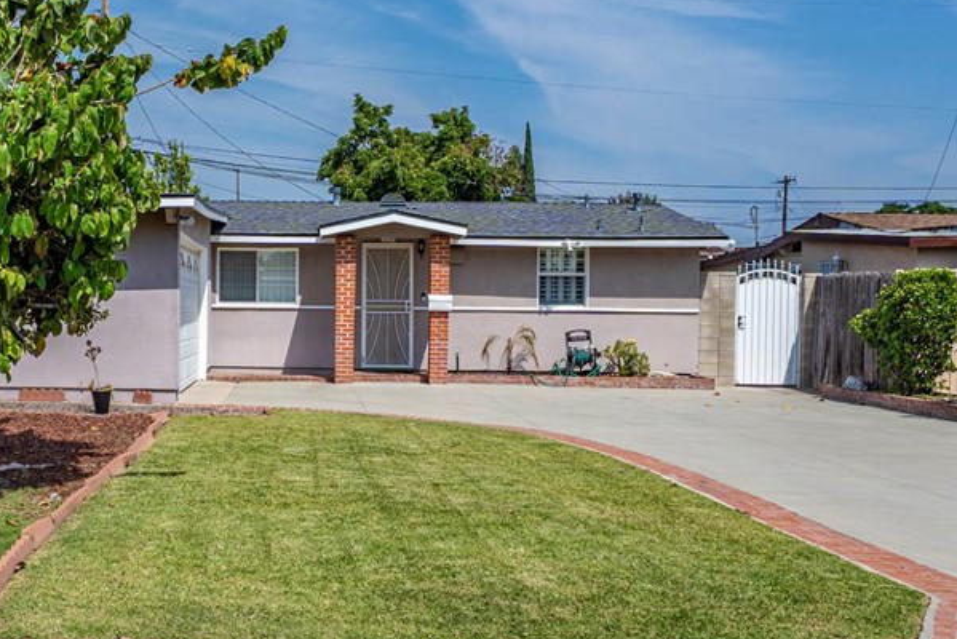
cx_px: 241
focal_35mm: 41
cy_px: 359
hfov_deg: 45.8
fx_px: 1090
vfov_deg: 32.6
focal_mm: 16
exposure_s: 1/640
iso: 160
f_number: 7.1
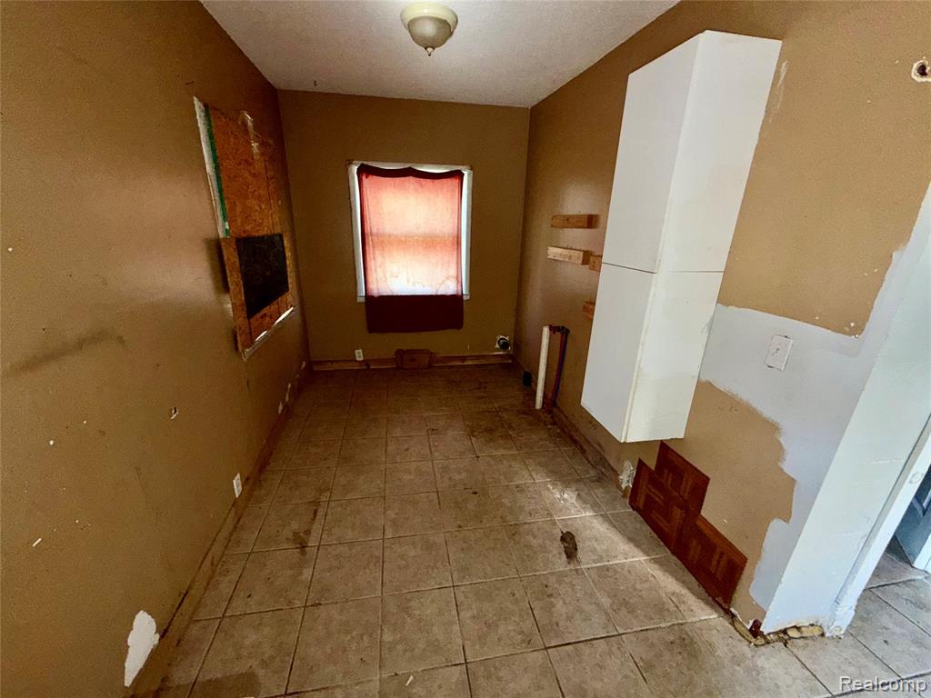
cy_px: 349
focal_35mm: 14
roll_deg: -0.2
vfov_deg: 85.7
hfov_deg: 102.1
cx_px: 466
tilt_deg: -18.5
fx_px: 377
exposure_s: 1/60
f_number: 2.2
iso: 64
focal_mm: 2.22
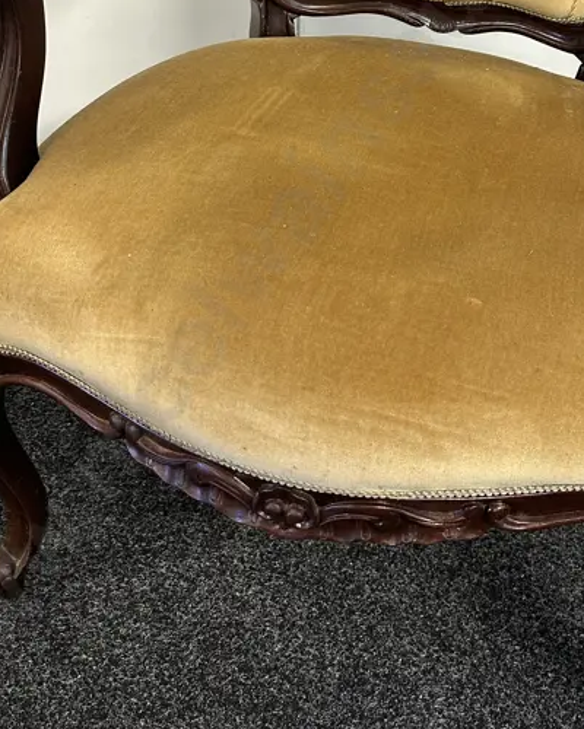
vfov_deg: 37.0
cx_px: 372
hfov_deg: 31.3
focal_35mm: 48
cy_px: 114
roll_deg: -3.6
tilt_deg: -32.9
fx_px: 1037
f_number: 1.78
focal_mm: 6.86
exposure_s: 1/50
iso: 250
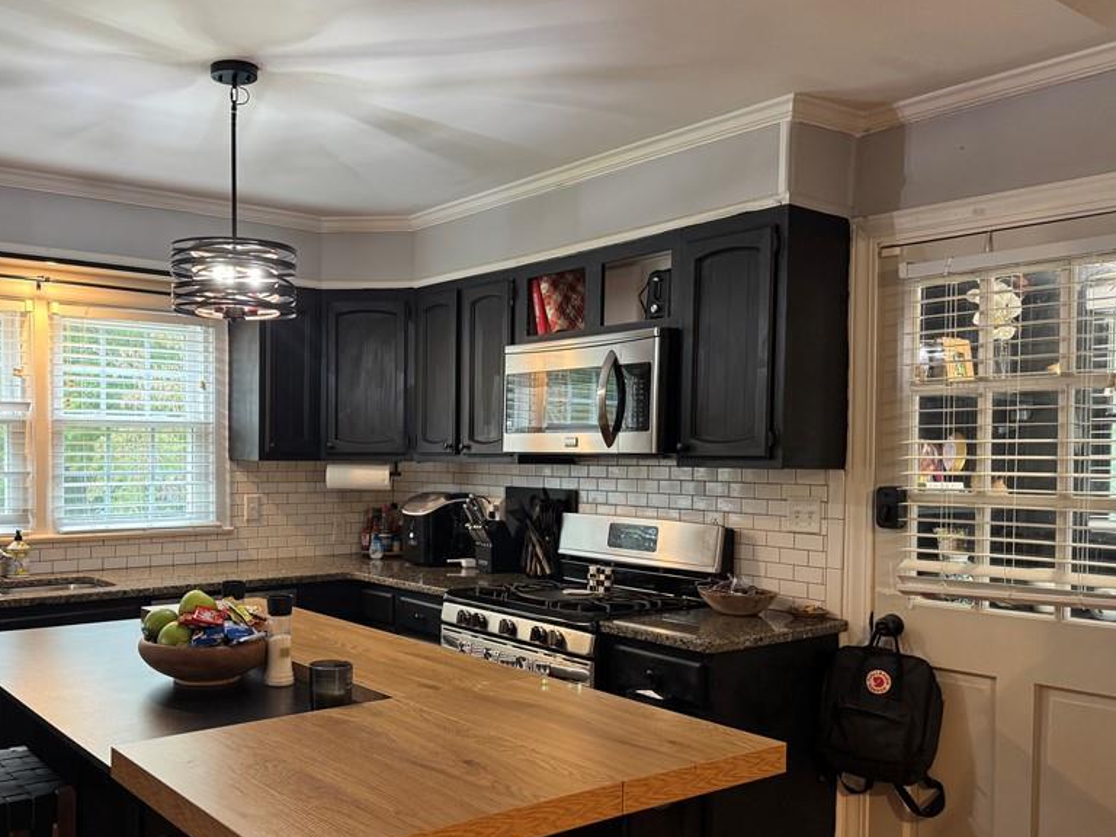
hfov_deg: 55.9
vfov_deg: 44.0
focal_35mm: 32
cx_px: 397
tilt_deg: -1.4
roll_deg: -0.5
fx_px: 1032
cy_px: 481
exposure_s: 1/60
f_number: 1.78
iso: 200
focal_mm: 6.76
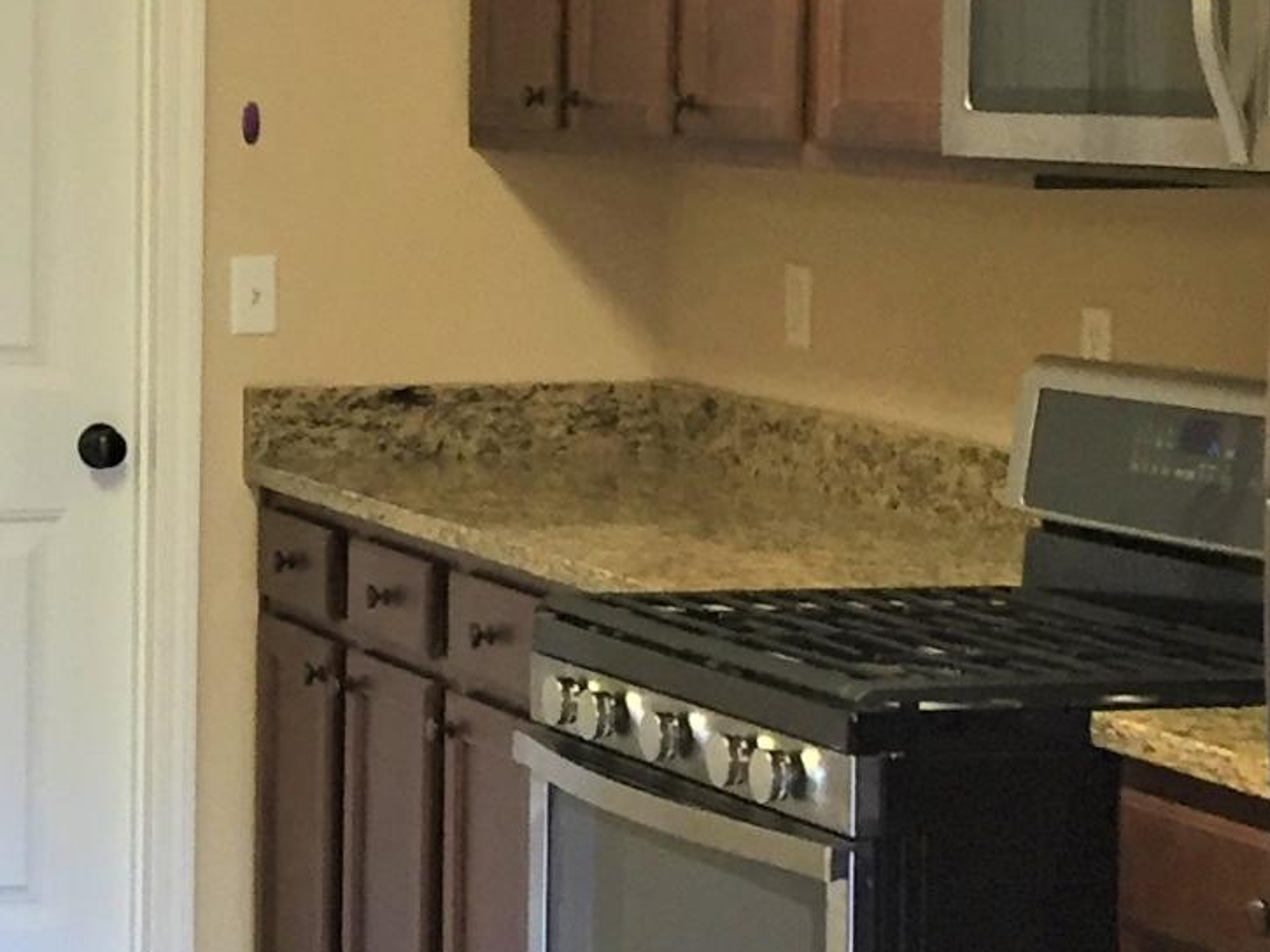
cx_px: -217
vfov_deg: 12.3
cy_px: 329
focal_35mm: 120
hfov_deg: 15.8
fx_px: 4403
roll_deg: -0.7
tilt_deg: -4.4
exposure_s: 1/30
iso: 80
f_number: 2.2
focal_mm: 4.15
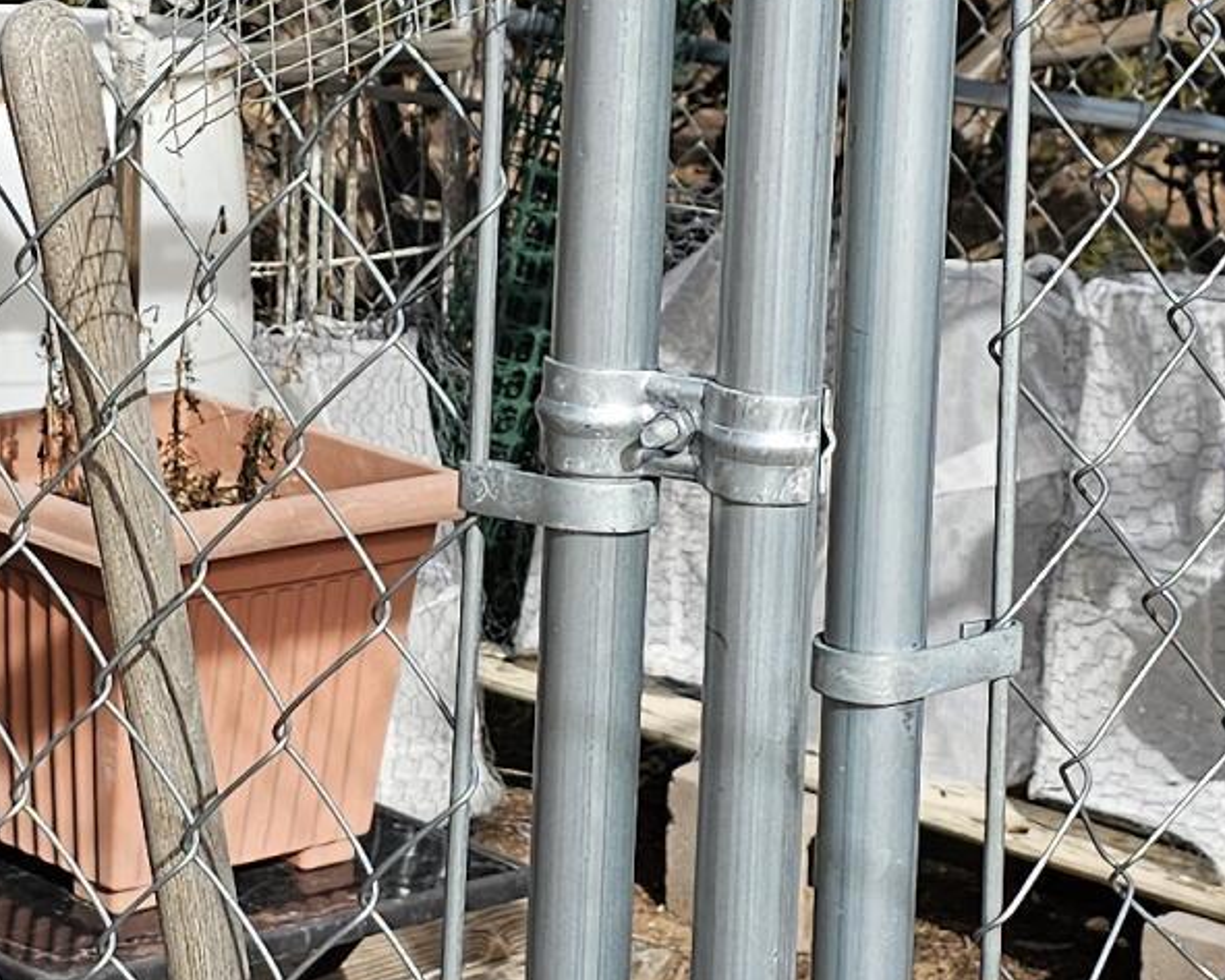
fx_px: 4134
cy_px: 445
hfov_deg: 16.8
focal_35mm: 114
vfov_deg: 13.5
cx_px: 441
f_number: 1.7
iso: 10
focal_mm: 6.3
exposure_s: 1/666
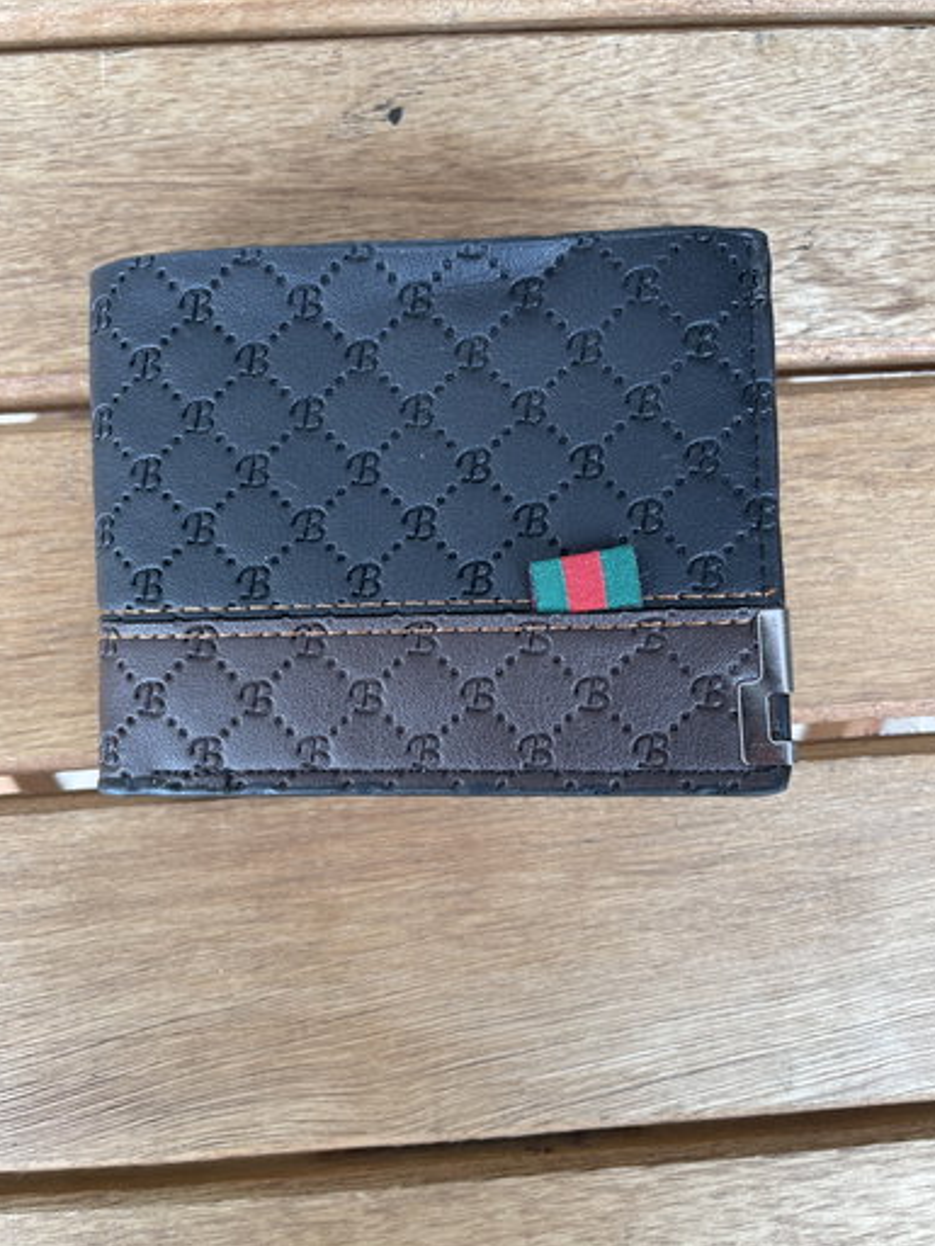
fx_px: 972
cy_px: 606
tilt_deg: -85.2
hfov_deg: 51.4
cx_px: 464
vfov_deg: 65.3
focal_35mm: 27
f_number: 1.6
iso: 50
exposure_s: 1/100
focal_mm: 4.2
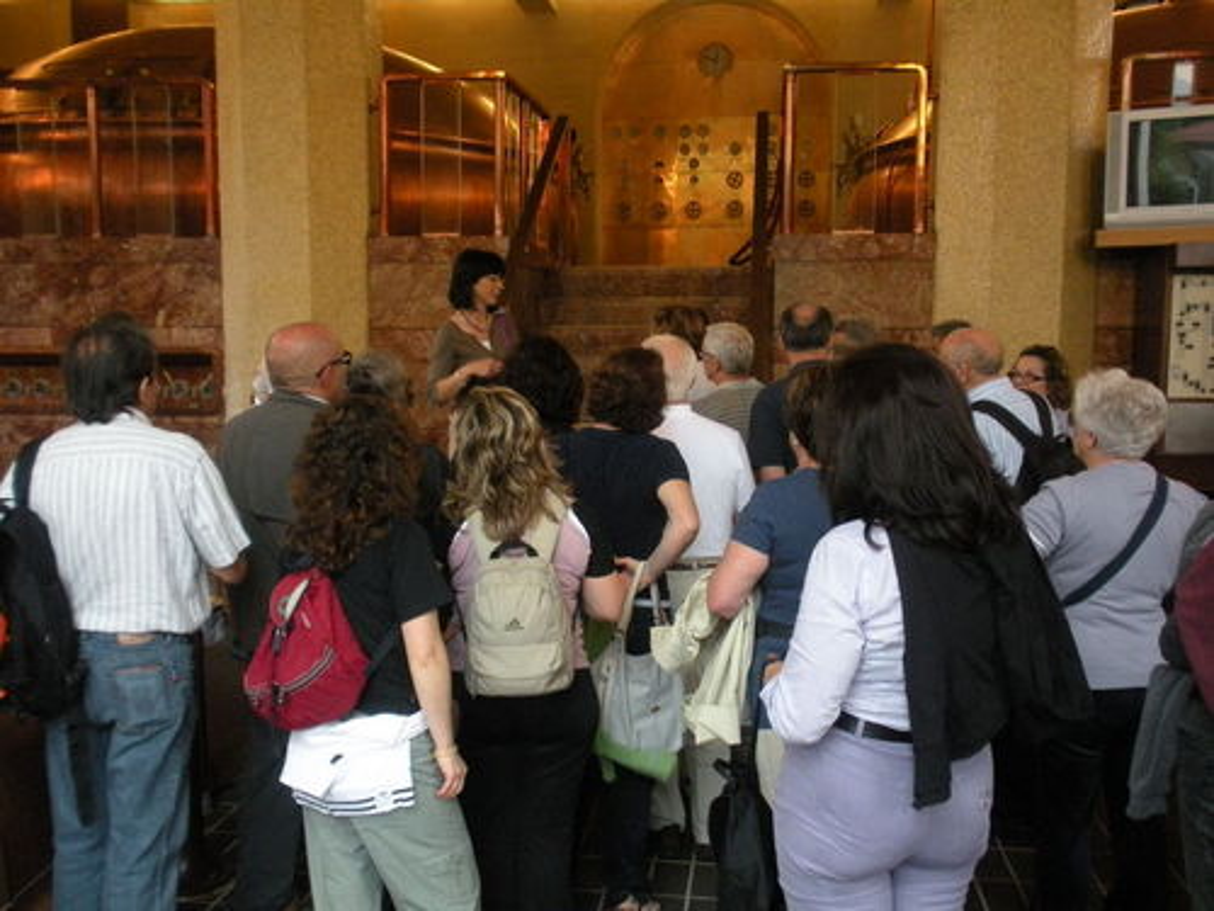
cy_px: 456
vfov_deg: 40.7
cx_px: 607
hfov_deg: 52.6
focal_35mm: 35
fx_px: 1227
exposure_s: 1/49.6
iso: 400
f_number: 3.5
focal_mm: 6.3
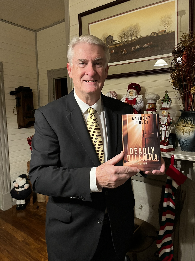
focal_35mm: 26
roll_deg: -0.7
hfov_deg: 53.1
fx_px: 195
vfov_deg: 67.3
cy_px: 130
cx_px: 98
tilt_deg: -10.9
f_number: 1.6
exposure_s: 1/40
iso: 500
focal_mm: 5.1
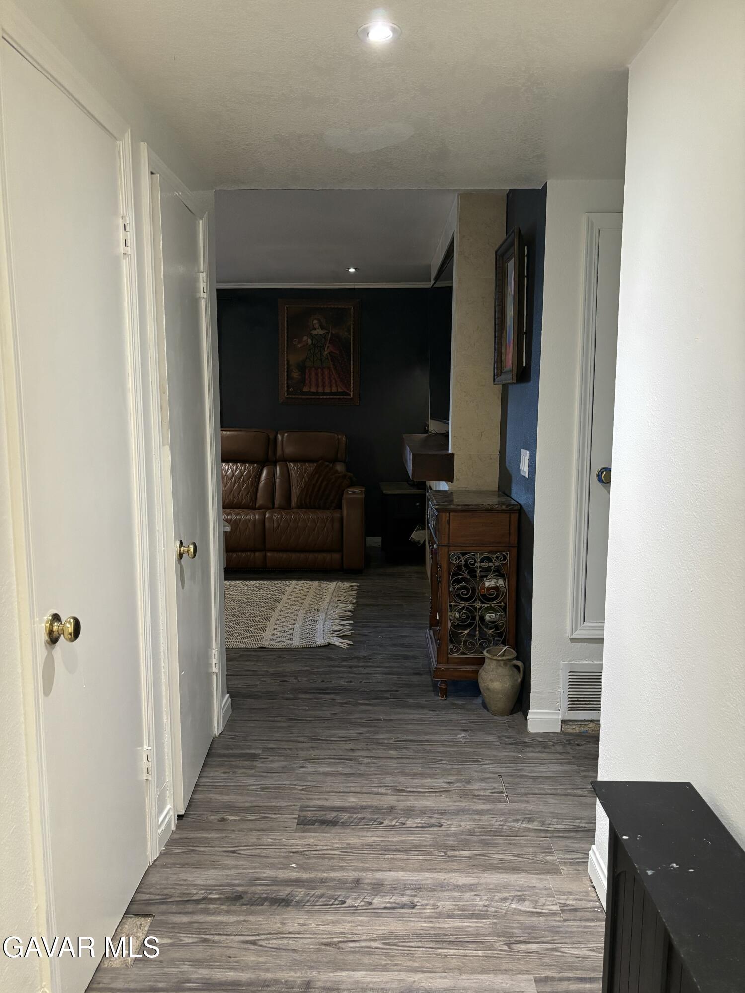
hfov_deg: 53.1
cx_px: 372
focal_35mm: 26
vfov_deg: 67.3
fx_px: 746
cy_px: 496
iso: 500
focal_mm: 5.96
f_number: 1.6
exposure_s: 1/60
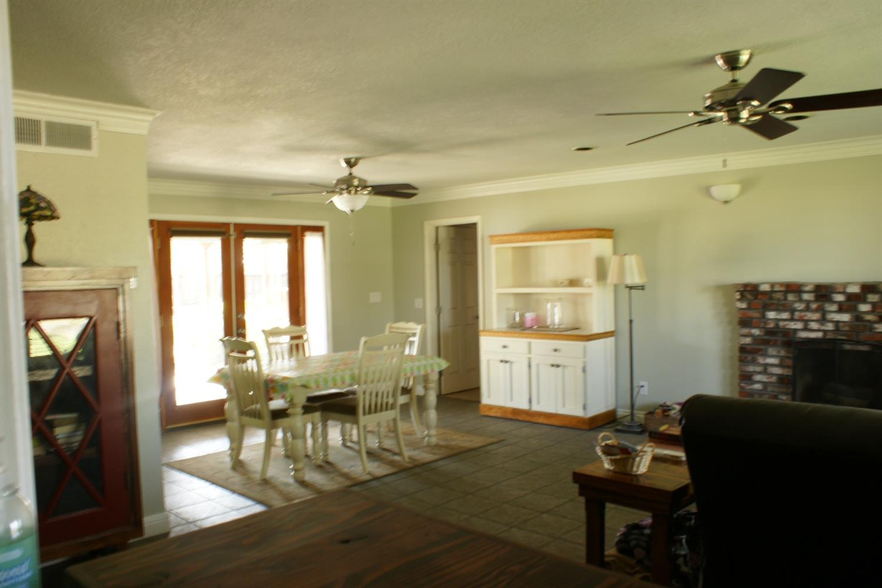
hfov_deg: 67.4
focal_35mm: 27
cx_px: 441
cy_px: 294
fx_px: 661
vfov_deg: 47.9
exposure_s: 1/5
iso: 400
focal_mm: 18
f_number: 8
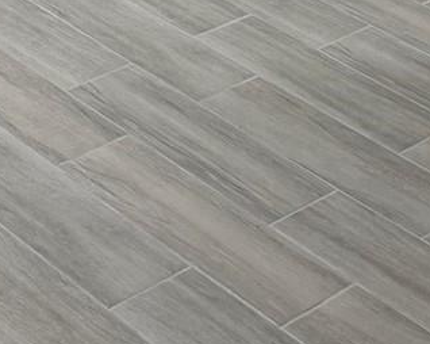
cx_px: 114
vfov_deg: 11.1
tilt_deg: -9.7
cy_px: -460
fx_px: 1501
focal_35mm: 118
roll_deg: -3.4
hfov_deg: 16.2
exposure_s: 1/60
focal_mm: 6.76
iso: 250
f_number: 1.78
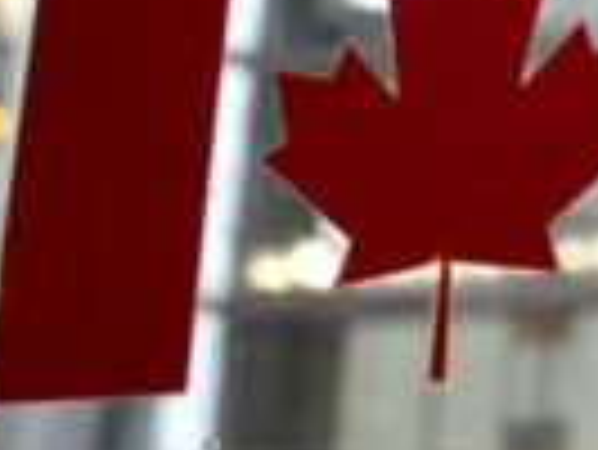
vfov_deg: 11.2
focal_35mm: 133
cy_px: 288
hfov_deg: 13.5
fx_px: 2300
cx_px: 1012
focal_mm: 24
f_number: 8
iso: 640
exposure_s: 1/20
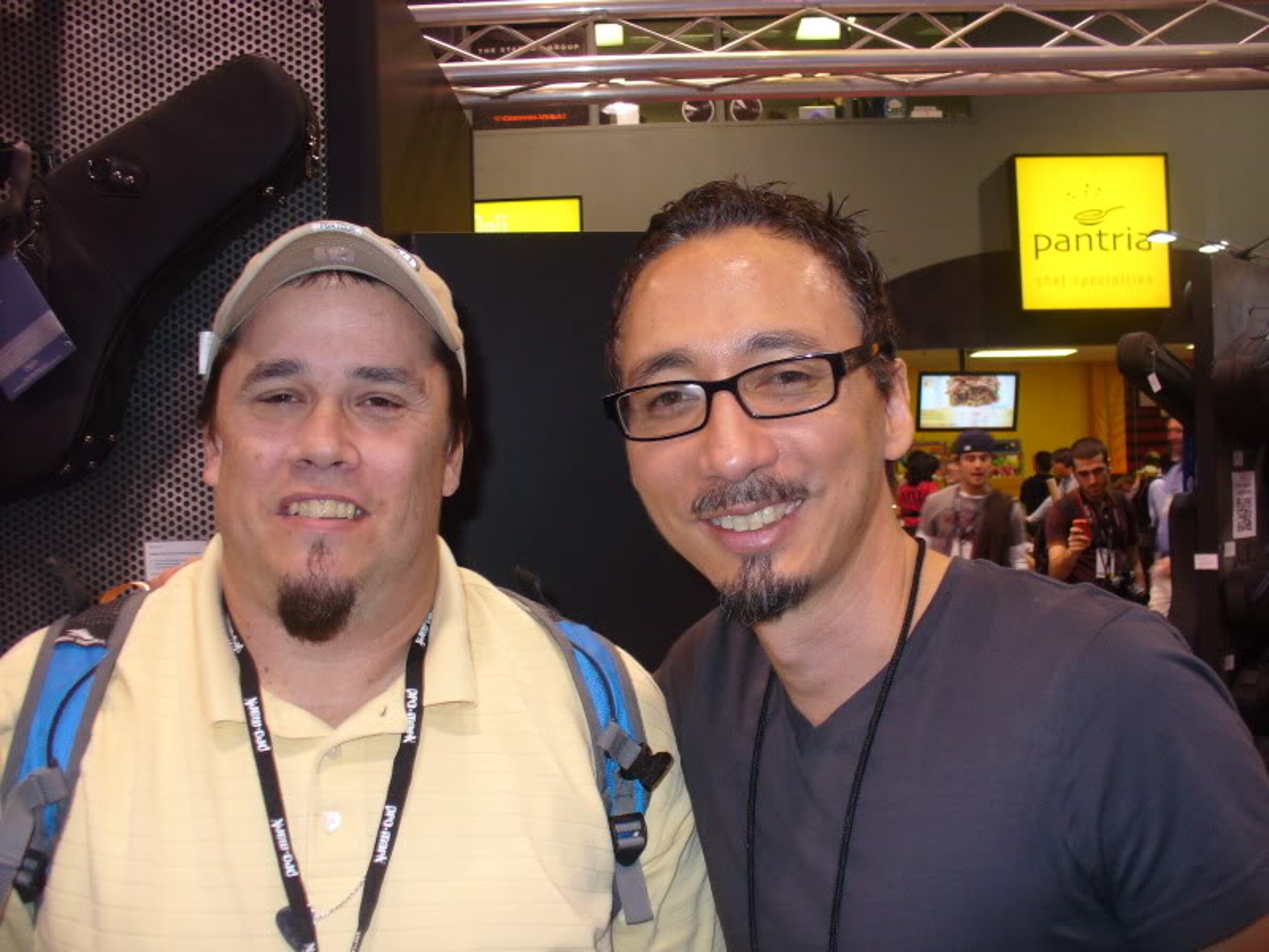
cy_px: 476
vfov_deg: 38.7
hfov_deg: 50.1
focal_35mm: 37
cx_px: 634
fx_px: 1356
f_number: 2.8
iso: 100
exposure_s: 1/30
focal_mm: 6.1
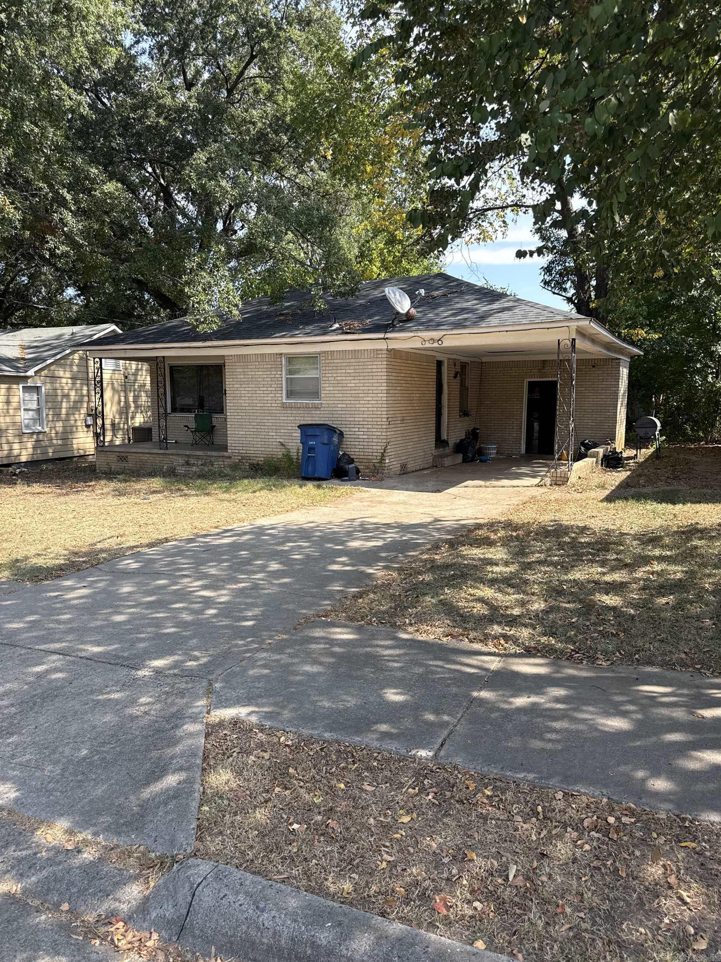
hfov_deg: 56.8
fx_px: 667
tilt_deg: -5.8
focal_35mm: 24
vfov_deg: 71.6
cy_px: 481
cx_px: 360
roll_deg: -0.2
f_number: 1.78
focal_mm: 6.76
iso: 100
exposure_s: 1/1618
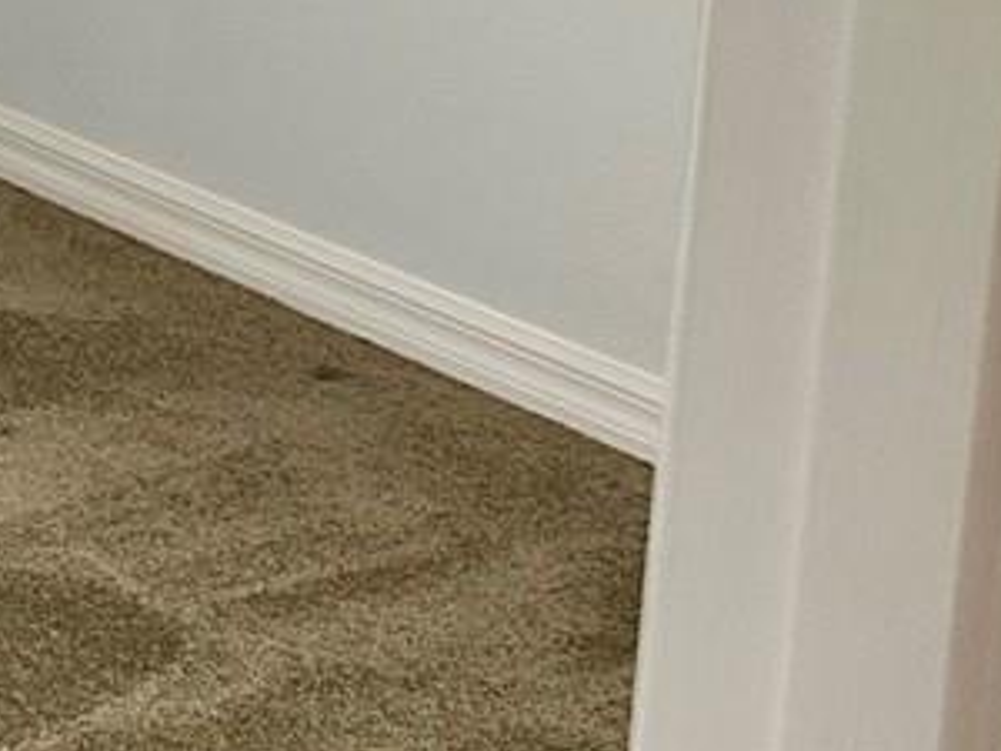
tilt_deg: -8.4
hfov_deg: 13.1
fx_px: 3701
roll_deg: -1.6
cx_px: -1091
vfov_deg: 11.0
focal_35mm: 128
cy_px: -491
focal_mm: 6.86
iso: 200
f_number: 1.78
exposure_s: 1/60
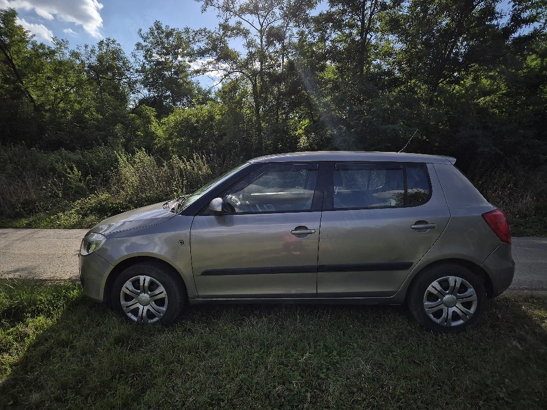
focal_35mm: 23
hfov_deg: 73.9
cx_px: 274
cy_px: 205
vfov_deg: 58.9
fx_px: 363
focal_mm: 5.4
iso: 25
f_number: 1.8
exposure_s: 1/2500
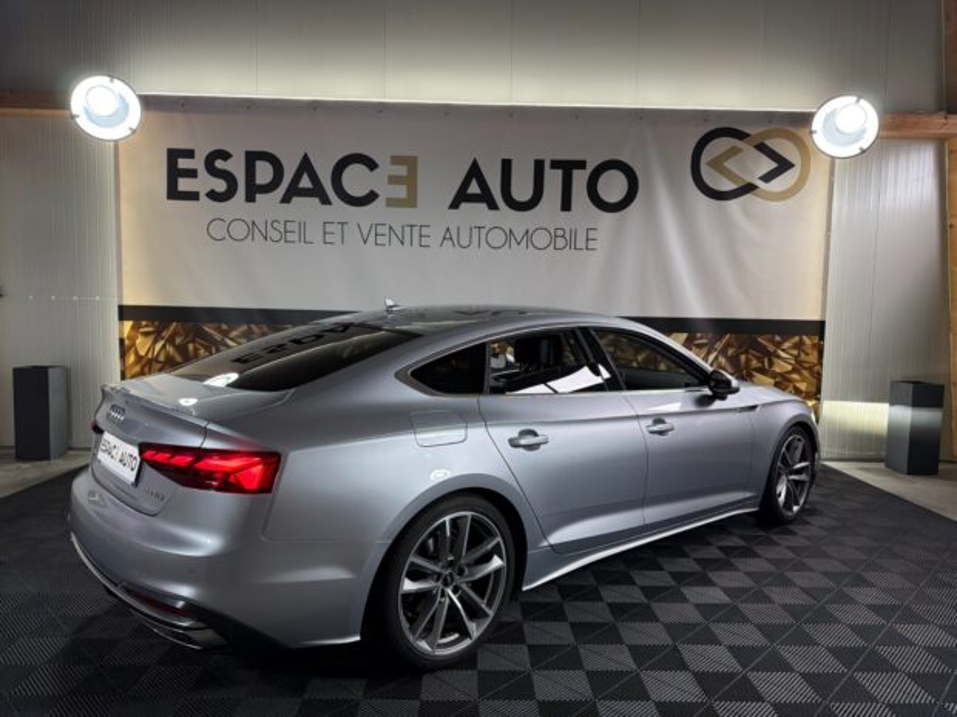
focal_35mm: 24
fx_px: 664
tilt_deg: -4.4
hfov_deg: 71.6
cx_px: 478
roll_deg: -1.2
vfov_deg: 56.8
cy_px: 358
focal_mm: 6.76
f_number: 1.78
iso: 125
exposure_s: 1/100
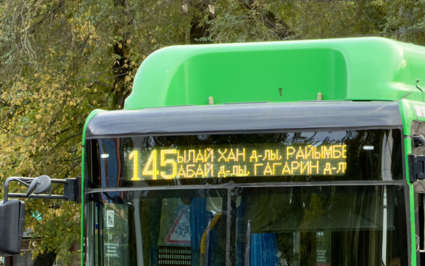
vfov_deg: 6.2
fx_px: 2444
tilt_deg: -1.2
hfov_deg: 9.9
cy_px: 296
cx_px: 363
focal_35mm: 211
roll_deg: +0.7
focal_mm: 16.89
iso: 40
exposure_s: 1/138
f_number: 2.8
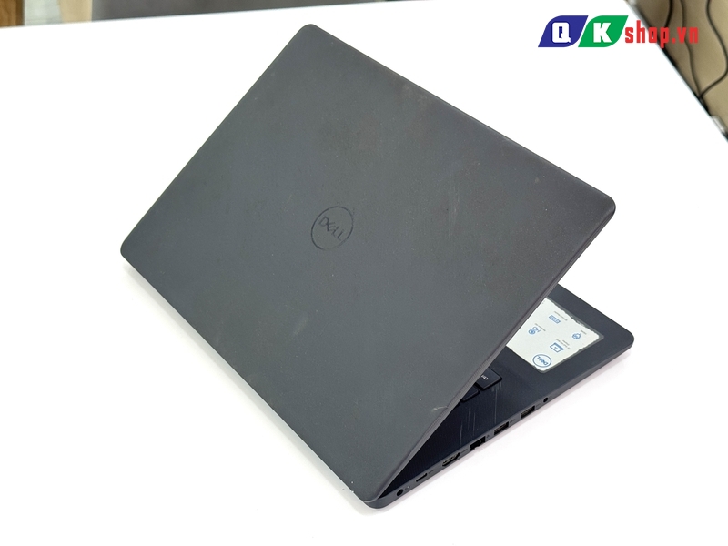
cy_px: 273
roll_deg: +2.0
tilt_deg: -39.7
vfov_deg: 30.3
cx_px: 364
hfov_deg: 39.7
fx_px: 1009
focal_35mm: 48
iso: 64
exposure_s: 1/100
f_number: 1.78
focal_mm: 6.76
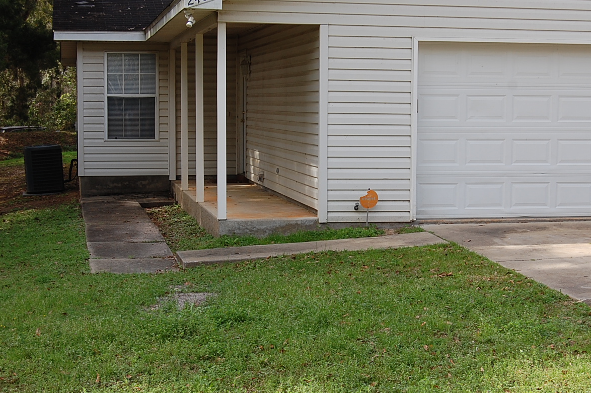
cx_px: 326
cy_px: 186
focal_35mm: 73
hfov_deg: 27.7
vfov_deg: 18.6
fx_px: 1198
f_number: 7.1
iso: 200
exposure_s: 1/200
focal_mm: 38
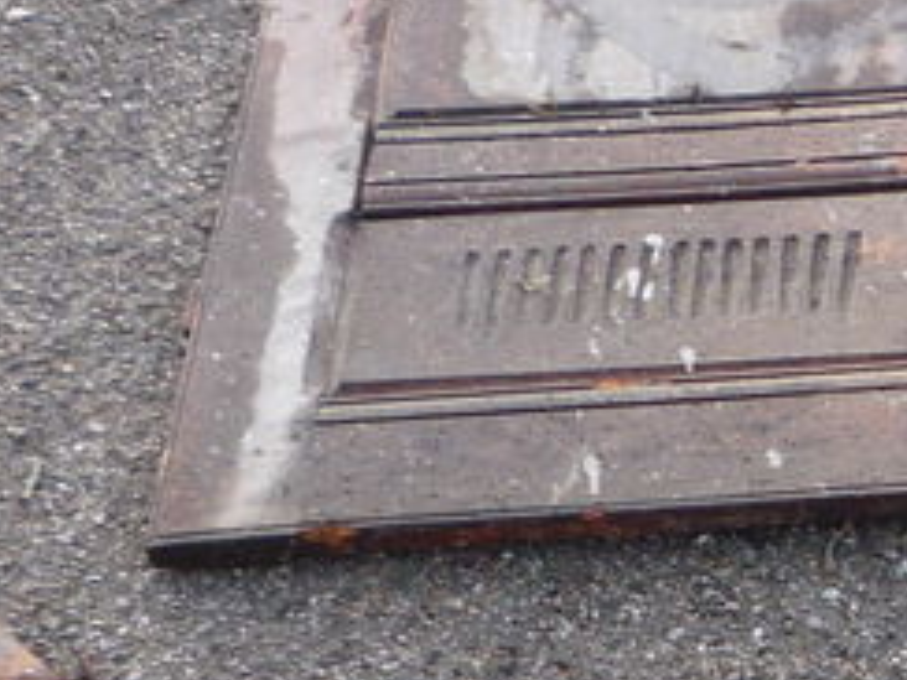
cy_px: 554
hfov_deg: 15.3
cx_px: 1167
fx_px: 3223
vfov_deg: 12.0
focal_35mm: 123
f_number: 3.3
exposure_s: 1/30
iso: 100
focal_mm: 5.2
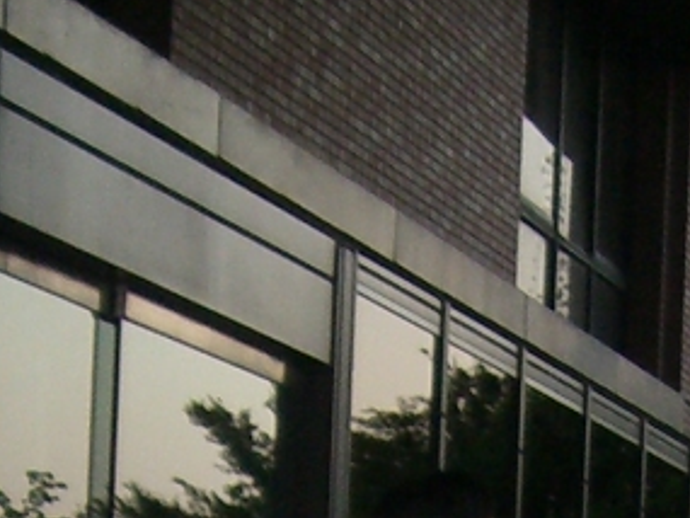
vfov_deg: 6.6
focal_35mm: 213
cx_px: 724
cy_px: 1210
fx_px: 4248
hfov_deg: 9.2
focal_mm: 6.2
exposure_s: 1/60
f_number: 2.7
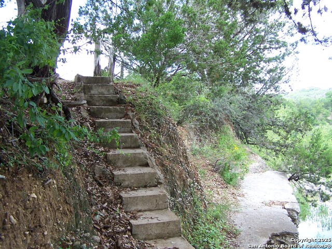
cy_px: 124
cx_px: 166
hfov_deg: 49.0
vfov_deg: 37.7
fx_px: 364
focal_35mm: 38
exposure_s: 1/180
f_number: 2.8
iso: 80
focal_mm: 6.3
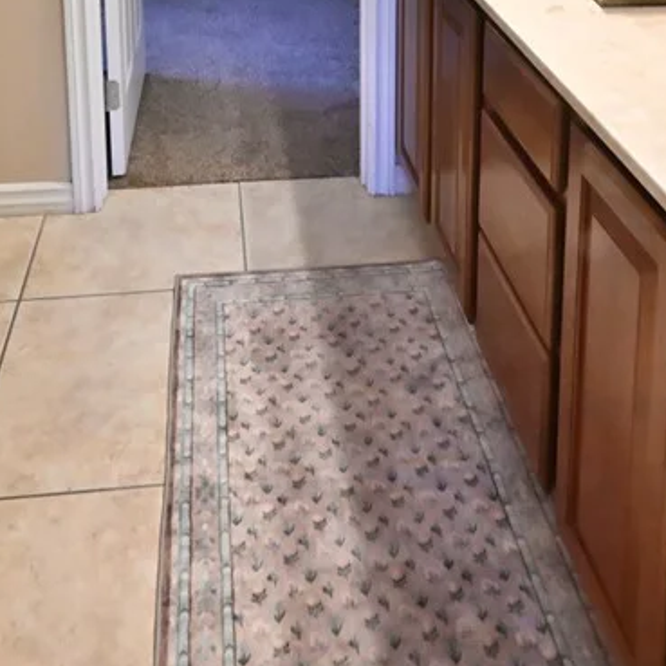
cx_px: 278
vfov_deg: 34.6
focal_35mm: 36
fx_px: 789
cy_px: -166
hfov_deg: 45.6
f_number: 20
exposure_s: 1/30
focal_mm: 14.5
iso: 10000
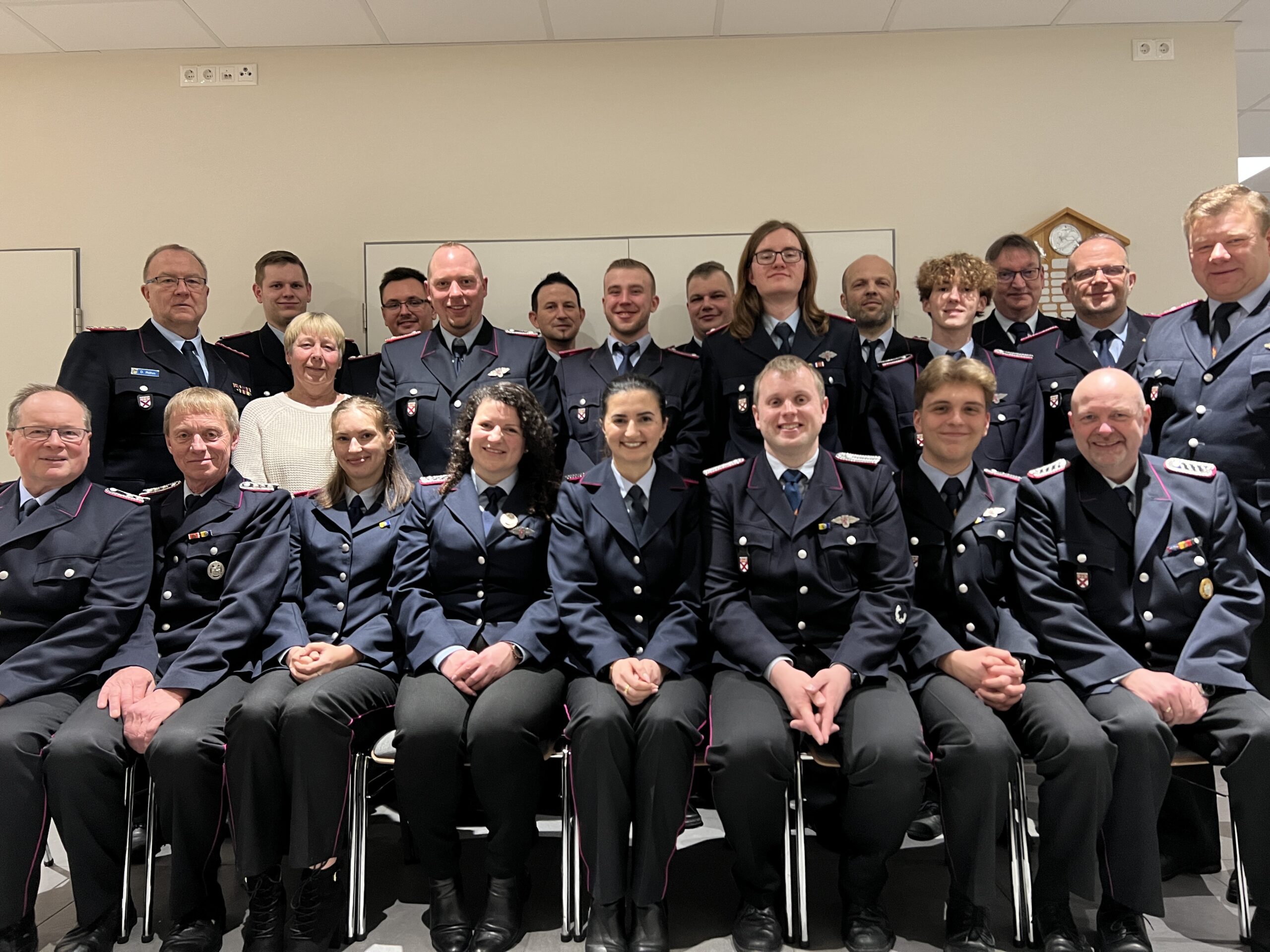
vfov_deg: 53.1
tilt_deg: +1.2
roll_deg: +0.6
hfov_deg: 67.3
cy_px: 476
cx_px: 635
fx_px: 954
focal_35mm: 26
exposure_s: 1/33
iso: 400
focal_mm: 5.7
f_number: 1.5
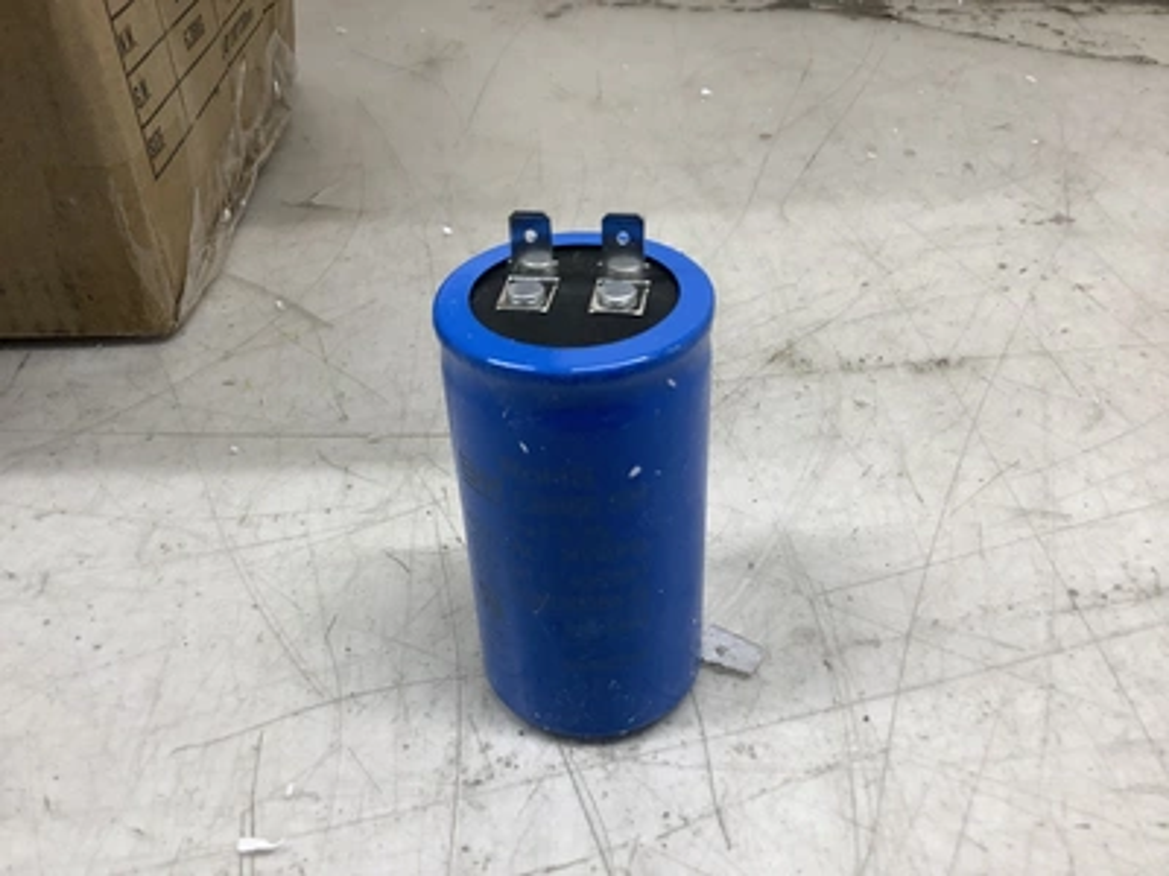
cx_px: 584
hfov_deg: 58.4
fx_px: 1047
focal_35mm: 31
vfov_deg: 45.4
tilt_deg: -39.0
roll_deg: +3.5
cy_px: 438
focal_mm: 3.3
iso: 50
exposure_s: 1/120
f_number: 2.4
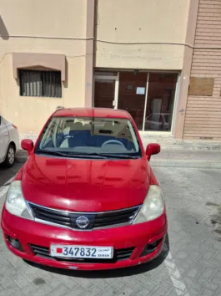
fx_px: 222
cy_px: 163
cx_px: 97
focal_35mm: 26
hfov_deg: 52.9
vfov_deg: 67.2
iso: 50
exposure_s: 1/1435
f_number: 1.8
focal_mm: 5.54
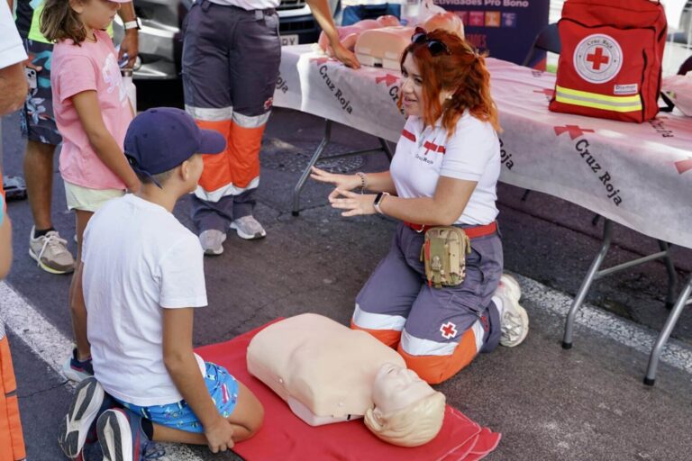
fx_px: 730
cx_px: 346
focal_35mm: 38
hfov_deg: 50.7
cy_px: 230
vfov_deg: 35.1
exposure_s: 1/200
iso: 100
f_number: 4.5
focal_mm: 38
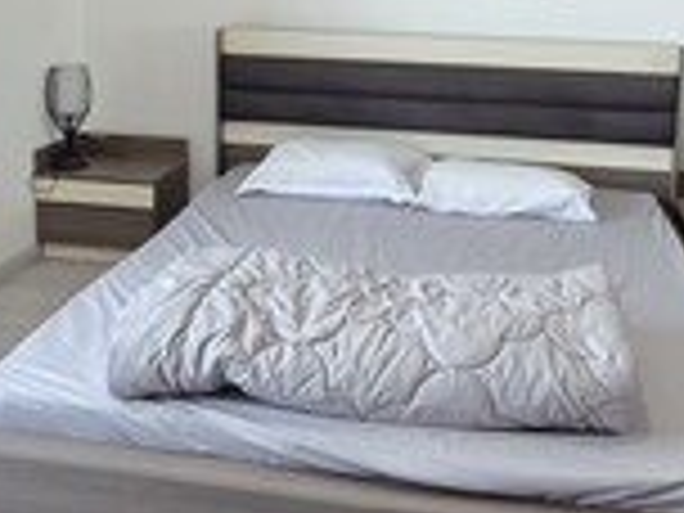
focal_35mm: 39
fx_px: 771
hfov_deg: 47.8
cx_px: 380
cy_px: 74
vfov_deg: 35.2
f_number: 1.9
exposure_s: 1/100
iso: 320
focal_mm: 2.2
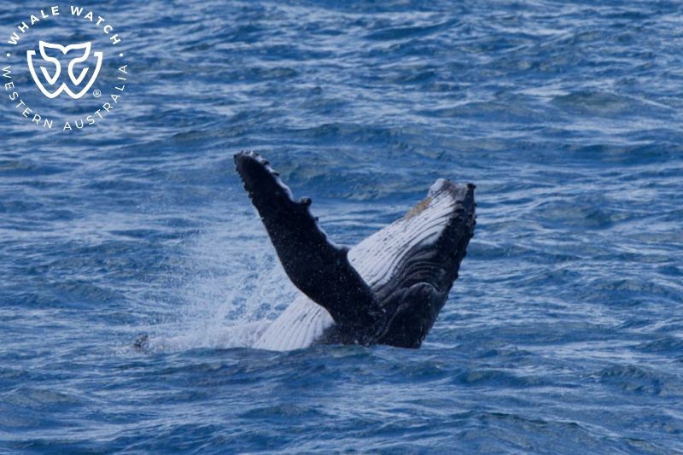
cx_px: 342
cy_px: 228
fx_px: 8782
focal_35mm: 463
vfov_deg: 3.0
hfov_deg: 4.5
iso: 1000
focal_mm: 463
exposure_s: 1/3200
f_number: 8
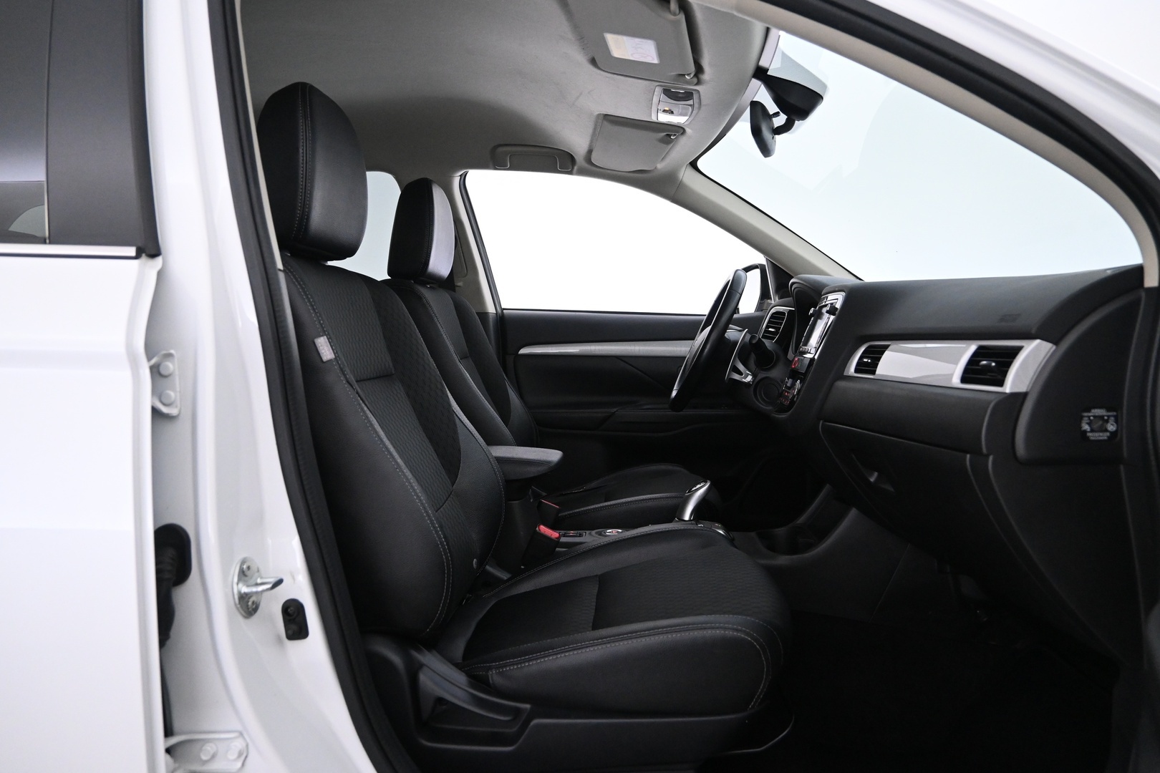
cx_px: 580
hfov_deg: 73.7
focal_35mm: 24
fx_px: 773
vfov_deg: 53.1
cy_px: 386
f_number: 3.5
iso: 3200
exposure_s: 1/50
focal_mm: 16
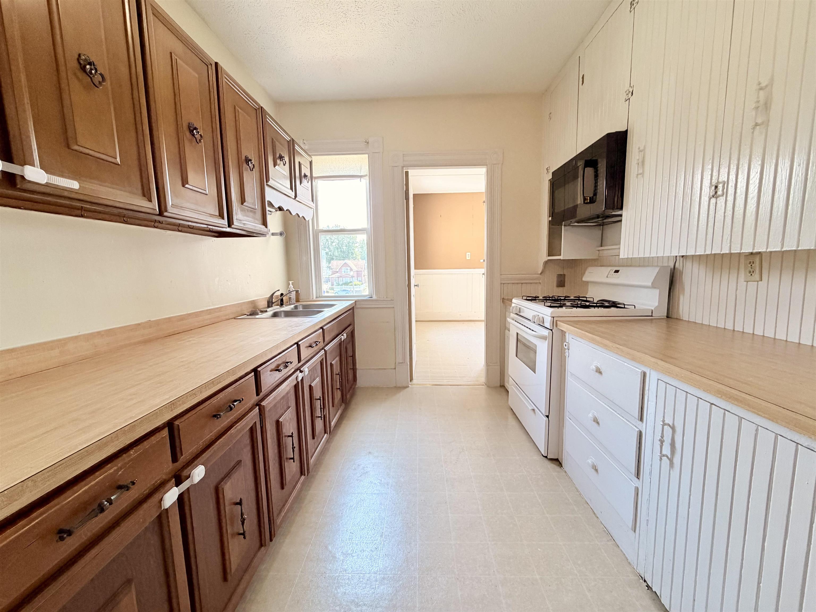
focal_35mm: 14
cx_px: 408
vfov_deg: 85.7
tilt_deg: -7.3
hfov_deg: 102.1
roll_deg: +2.1
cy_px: 306
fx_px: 330
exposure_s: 1/120
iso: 200
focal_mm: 2.22
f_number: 2.2
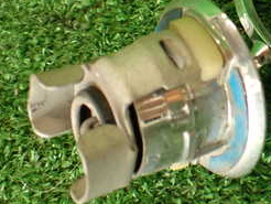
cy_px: 22
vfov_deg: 18.6
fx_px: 611
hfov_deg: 23.5
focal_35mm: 78
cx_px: 296
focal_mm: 5.79
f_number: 2.4
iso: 200
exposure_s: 1/50
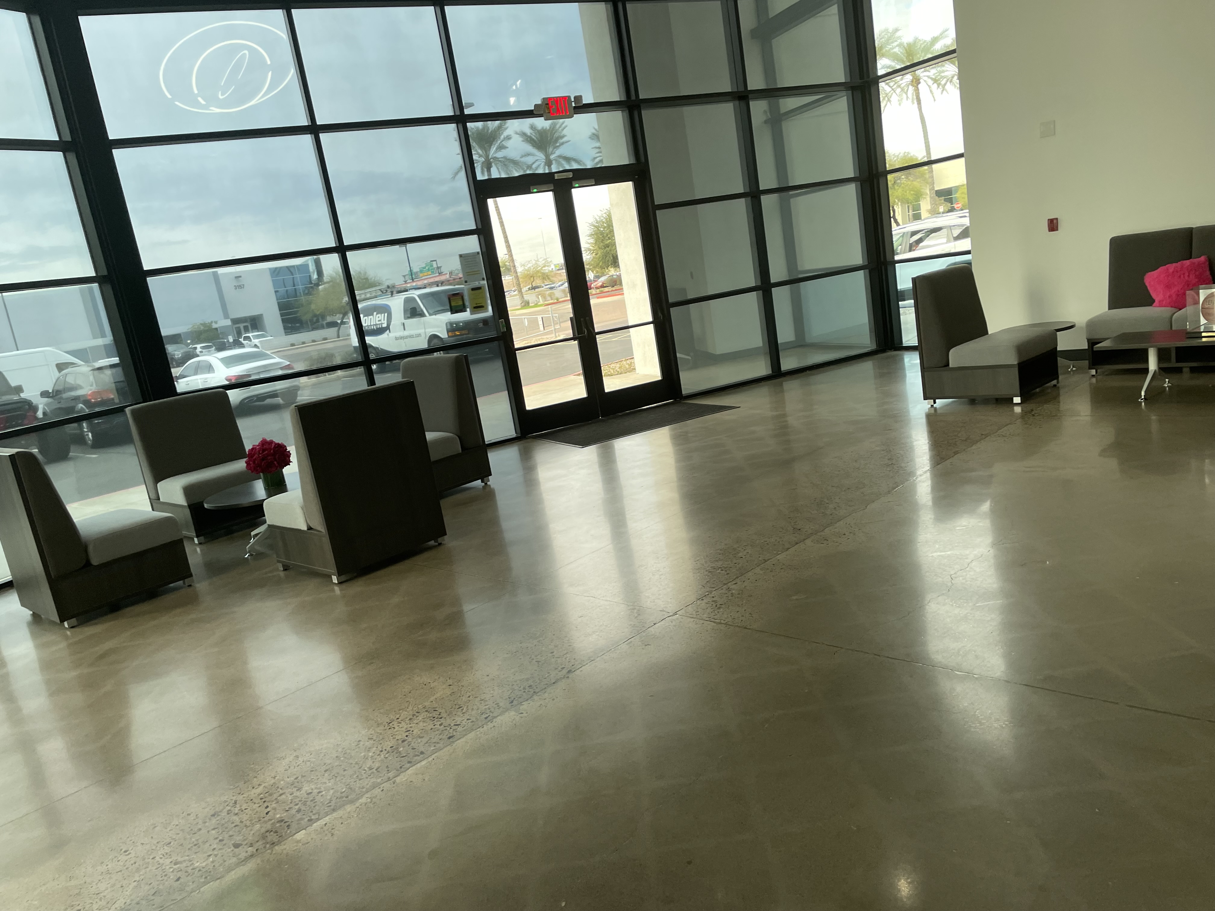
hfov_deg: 67.3
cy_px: 456
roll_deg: +9.0
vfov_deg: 53.1
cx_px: 608
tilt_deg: -9.6
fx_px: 913
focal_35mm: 26
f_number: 1.6
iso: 80
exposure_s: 1/120
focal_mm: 4.2
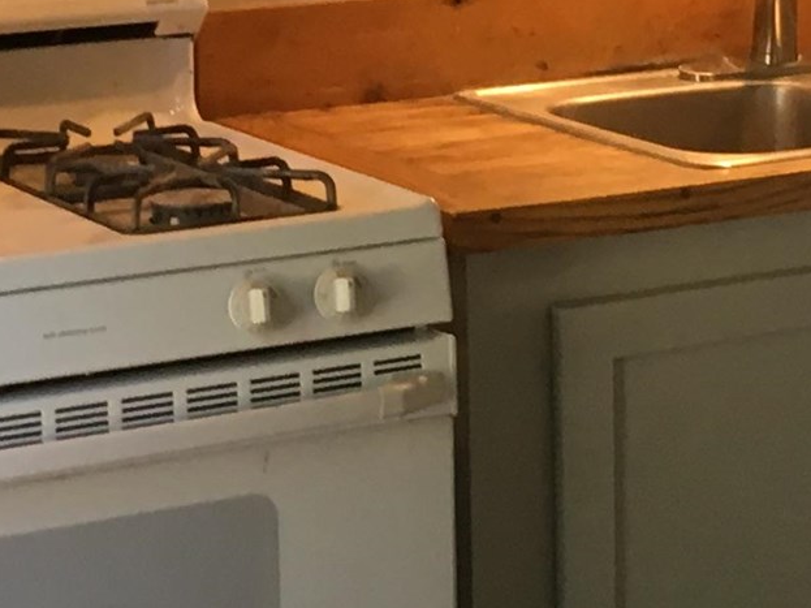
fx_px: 3350
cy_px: 79
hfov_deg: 13.8
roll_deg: +1.4
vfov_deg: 10.3
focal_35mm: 143
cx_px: 513
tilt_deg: -9.3
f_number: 2.2
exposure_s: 1/30
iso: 64
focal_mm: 4.15
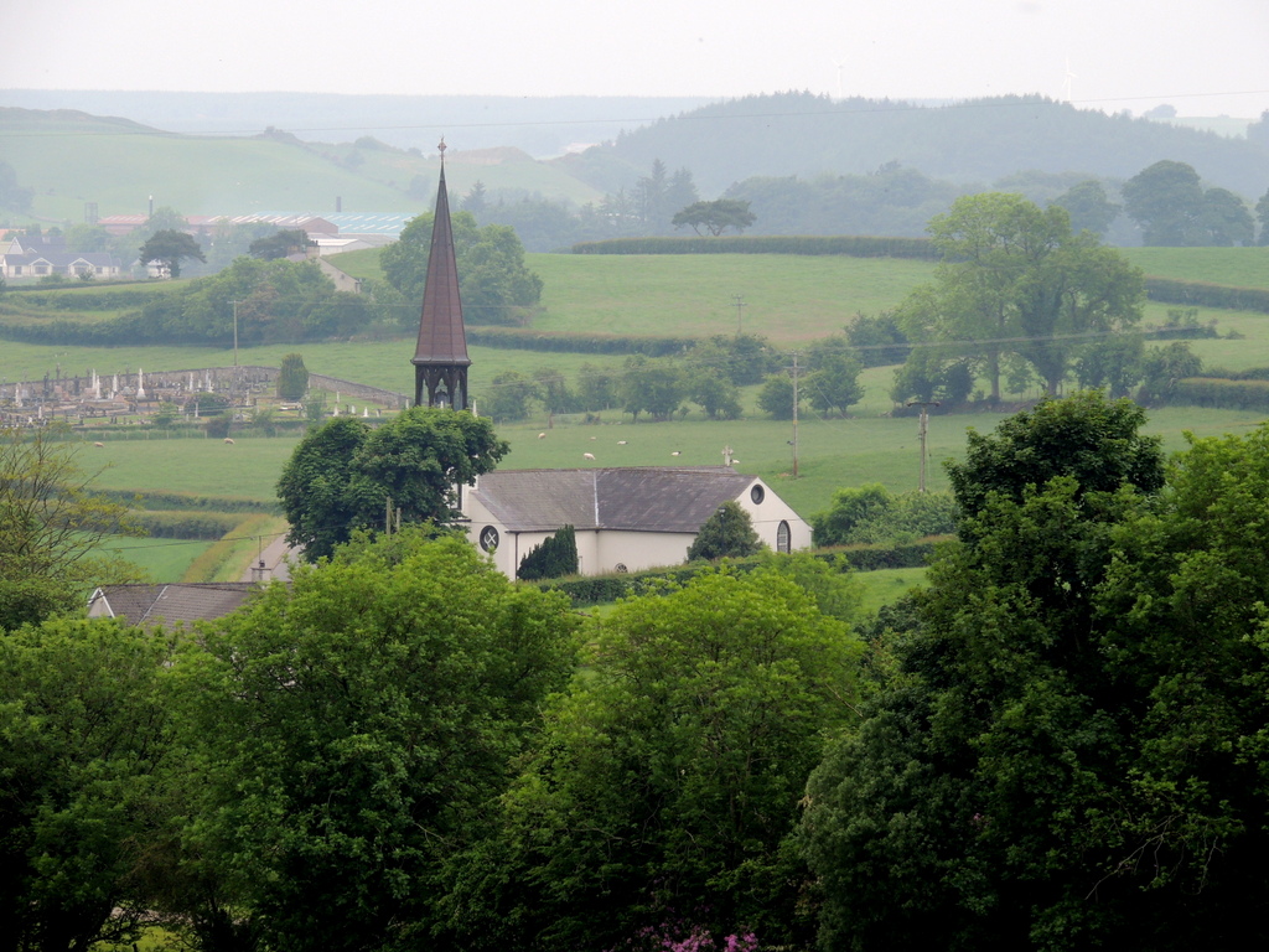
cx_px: 634
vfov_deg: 5.9
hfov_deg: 7.9
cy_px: 476
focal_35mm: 250
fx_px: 9165
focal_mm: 44.5
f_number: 4.7
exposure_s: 1/320
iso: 100
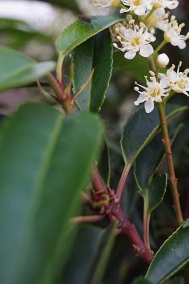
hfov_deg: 19.5
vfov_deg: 28.9
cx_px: 182
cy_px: 47
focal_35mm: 68
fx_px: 535
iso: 400
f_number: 4
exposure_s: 1/160
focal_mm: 22
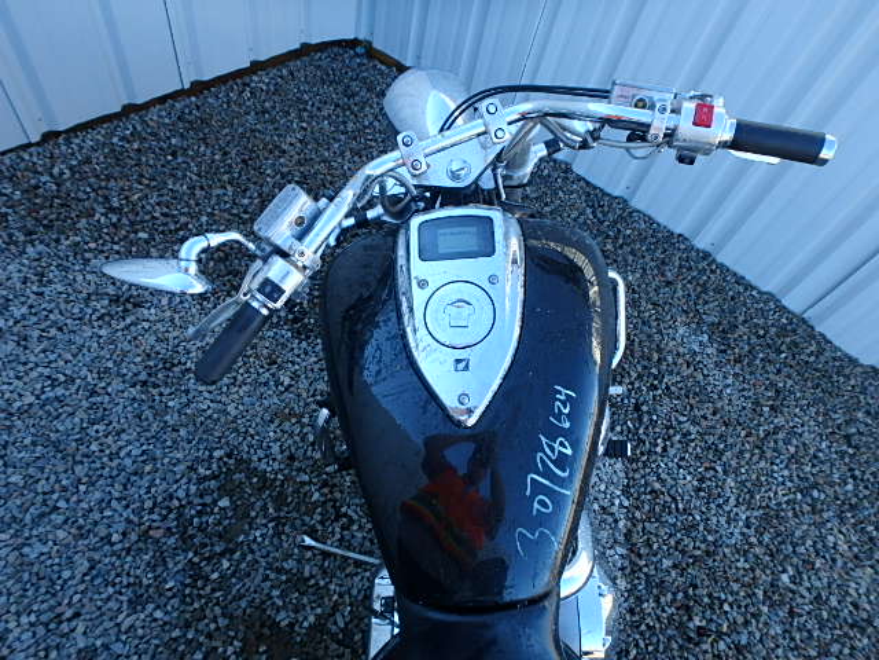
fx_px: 533
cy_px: 330
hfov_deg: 79.0
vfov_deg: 63.4
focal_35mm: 21
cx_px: 440
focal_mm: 3.7
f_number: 3.5
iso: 125
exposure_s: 1/125
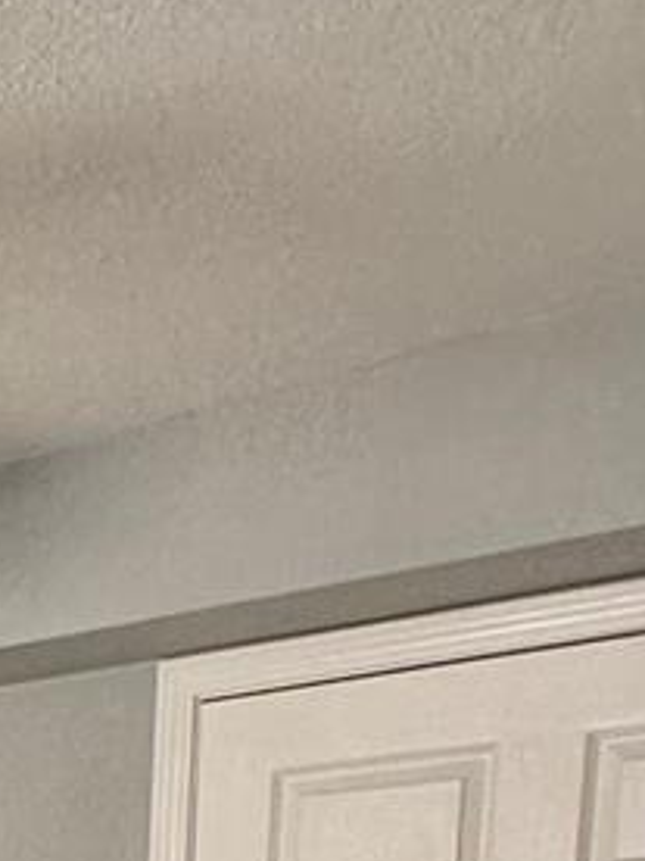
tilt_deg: -8.1
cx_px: -698
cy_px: 1357
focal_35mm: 78
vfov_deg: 20.6
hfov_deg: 14.9
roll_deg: +0.1
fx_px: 1938
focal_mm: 2.22
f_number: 2.2
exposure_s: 1/120
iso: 200
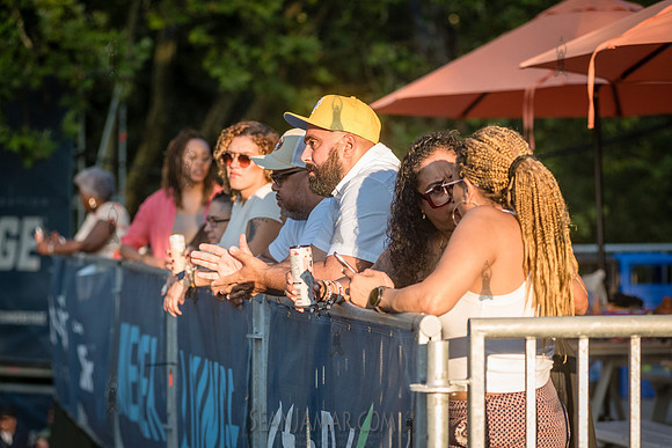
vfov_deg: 10.7
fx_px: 2387
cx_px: 324
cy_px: 223
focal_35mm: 128
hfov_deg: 16.0
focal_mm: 120
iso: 1000
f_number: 4
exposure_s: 1/2000
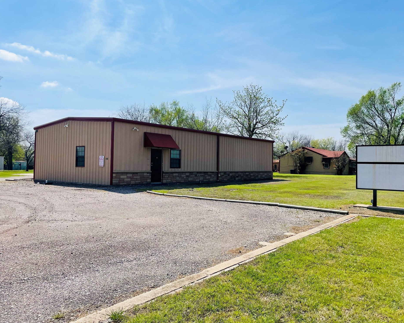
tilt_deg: +2.3
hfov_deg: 62.1
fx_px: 335
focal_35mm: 28
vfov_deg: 51.5
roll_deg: -0.5
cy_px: 159
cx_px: 218
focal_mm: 4.2
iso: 32
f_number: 1.6
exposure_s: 1/6897
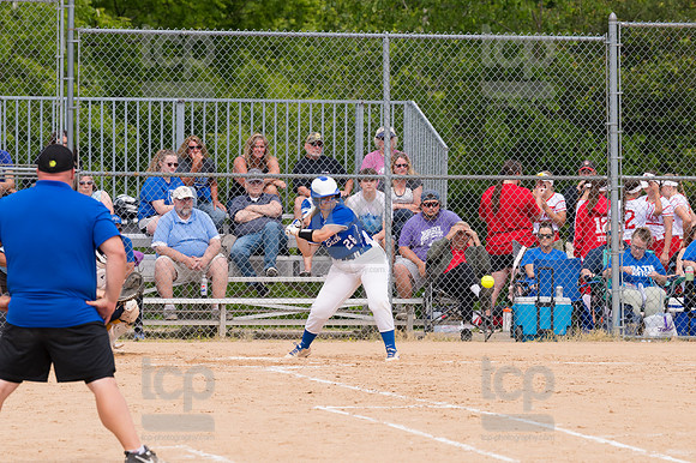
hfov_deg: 6.9
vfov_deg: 4.6
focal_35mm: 300
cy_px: 232
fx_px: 5796
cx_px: 348
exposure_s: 1/1600
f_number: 5.6
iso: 320
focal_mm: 200
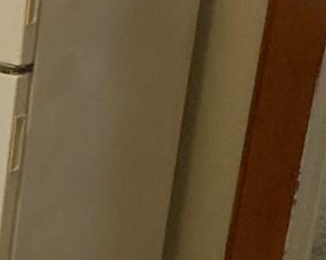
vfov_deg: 15.5
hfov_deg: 13.3
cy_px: 42
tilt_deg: -11.7
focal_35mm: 98
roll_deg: +0.4
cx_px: -499
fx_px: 944
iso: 125
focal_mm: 2.22
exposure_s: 1/120
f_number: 2.2
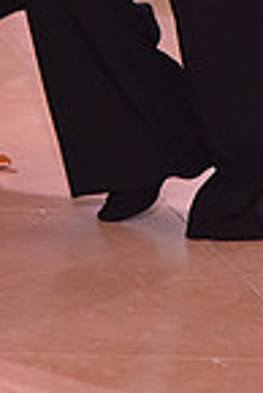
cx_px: -31
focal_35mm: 399
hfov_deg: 3.4
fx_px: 4362
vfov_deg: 5.1
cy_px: -374
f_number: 6.3
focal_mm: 100
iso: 2500
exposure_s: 1/320
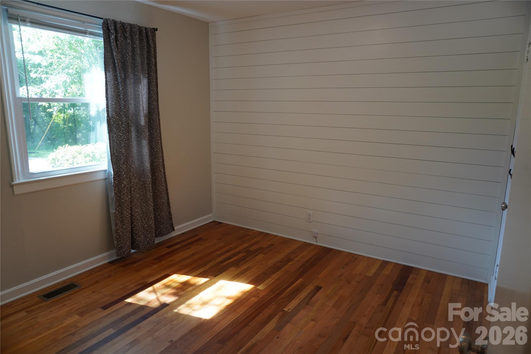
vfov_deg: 53.1
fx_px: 354
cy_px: 177
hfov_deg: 73.7
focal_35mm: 24
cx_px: 266
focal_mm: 16
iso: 100
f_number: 3.5
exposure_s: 1/30
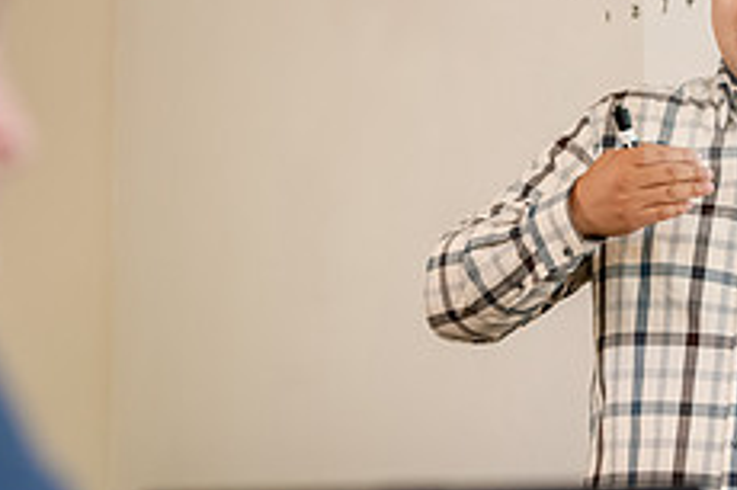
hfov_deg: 10.2
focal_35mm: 202
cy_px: 287
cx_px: 548
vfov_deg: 6.8
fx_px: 4132
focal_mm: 80
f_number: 3.2
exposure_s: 1/200
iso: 1600
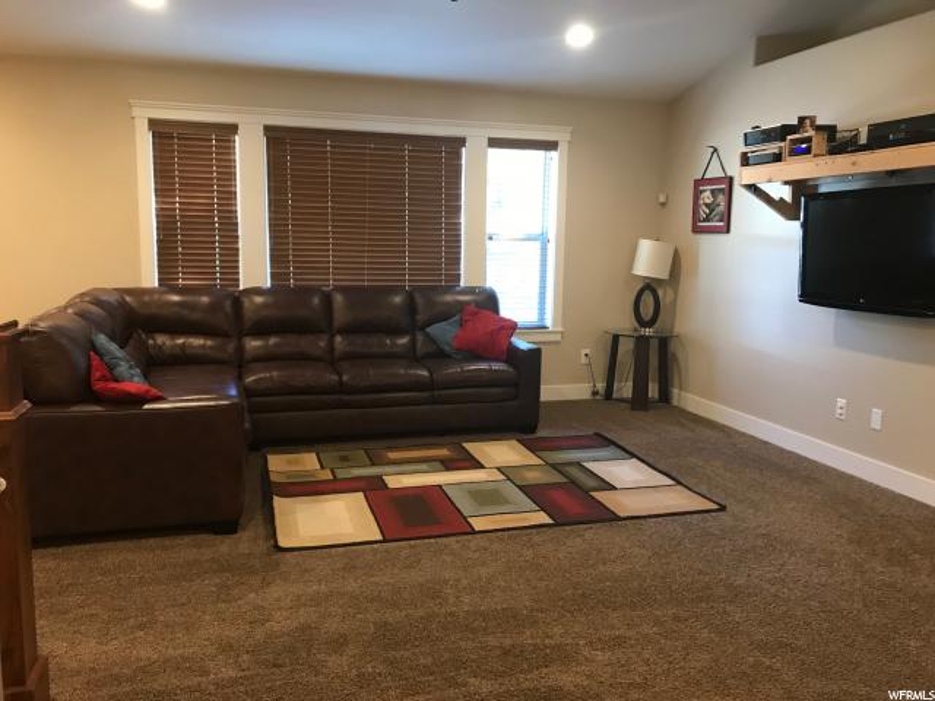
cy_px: 350
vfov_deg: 49.7
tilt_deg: -7.1
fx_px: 756
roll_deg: -0.7
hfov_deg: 63.4
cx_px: 468
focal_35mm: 28
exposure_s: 1/15
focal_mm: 3.99
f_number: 1.8
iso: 80
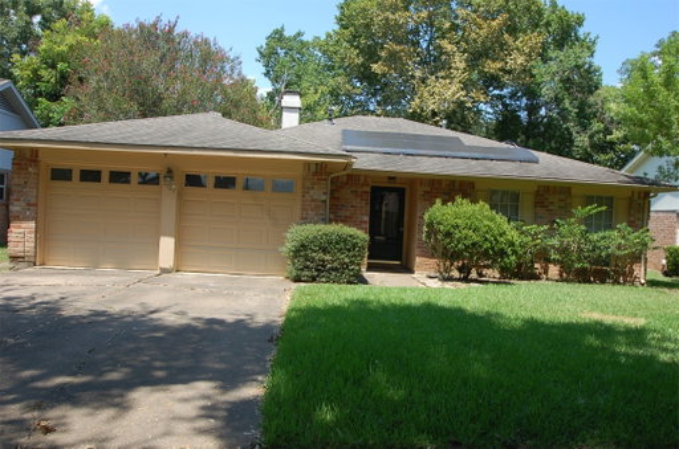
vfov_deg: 43.4
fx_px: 565
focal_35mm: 30
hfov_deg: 62.0
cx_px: 340
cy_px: 224
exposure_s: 1/250
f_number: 8
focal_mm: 20
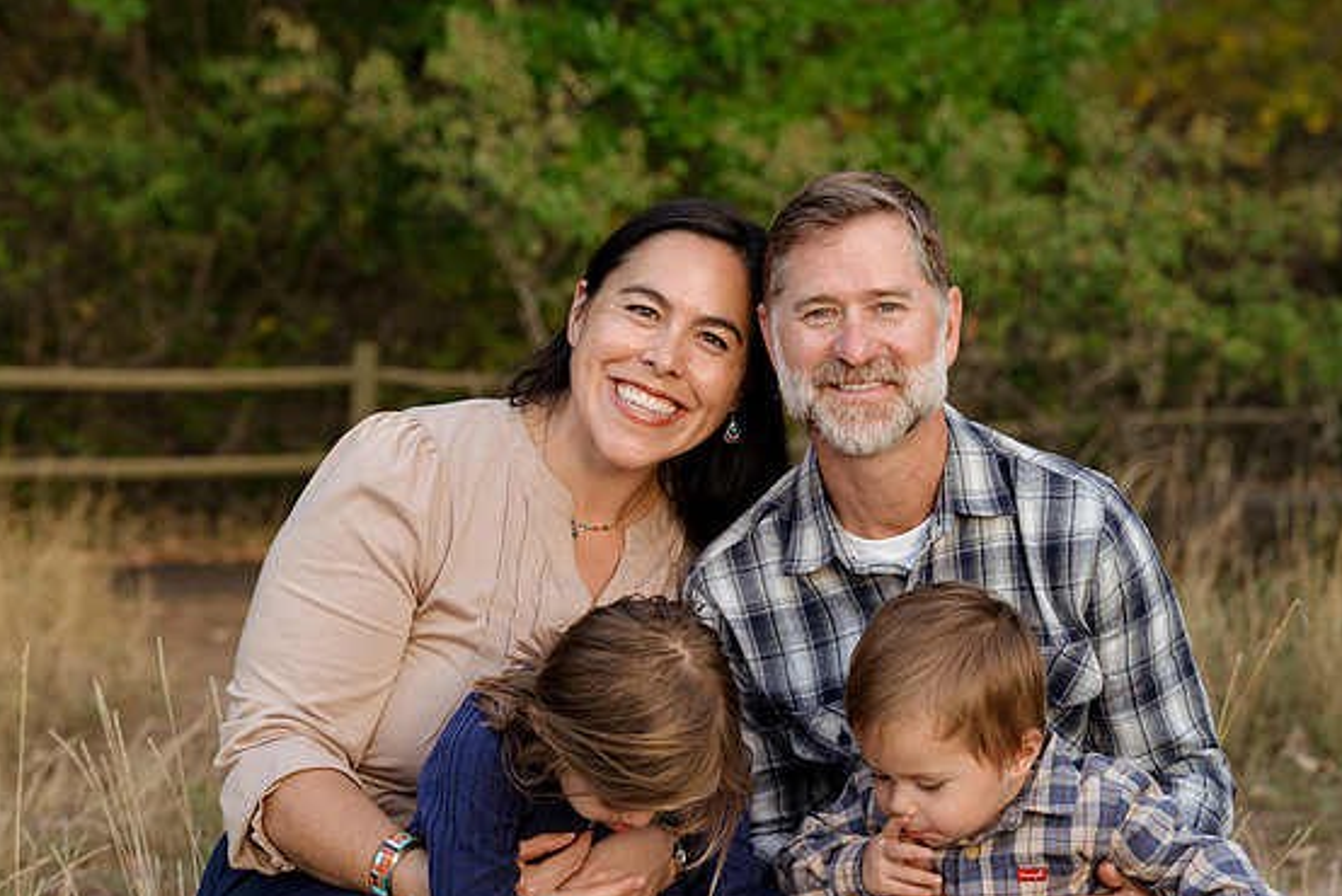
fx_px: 3357
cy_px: 466
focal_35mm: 90
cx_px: 654
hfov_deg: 22.6
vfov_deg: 15.2
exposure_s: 1/200
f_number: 5.6
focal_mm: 86
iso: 640
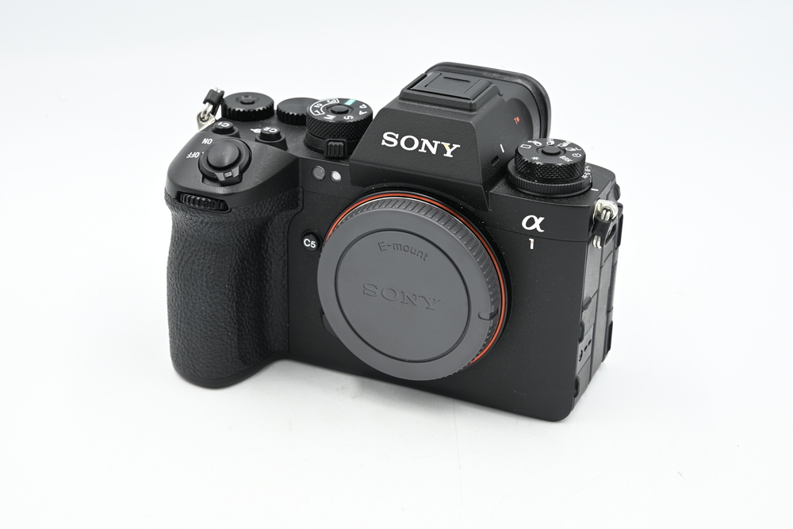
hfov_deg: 29.2
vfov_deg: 19.7
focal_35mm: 69
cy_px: 264
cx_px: 396
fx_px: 1520
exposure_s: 1/10
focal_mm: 69
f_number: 14
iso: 100
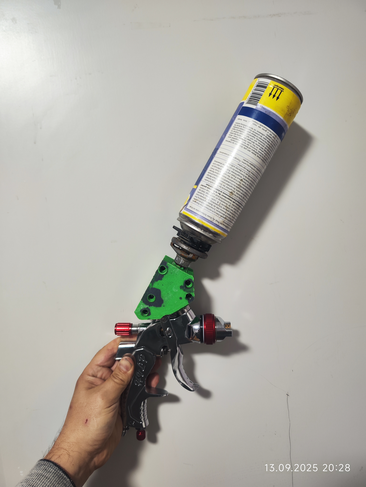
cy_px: 244
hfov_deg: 58.9
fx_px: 324
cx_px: 183
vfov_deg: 73.9
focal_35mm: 23
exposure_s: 1/100
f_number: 1.69
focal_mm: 7.01
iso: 630
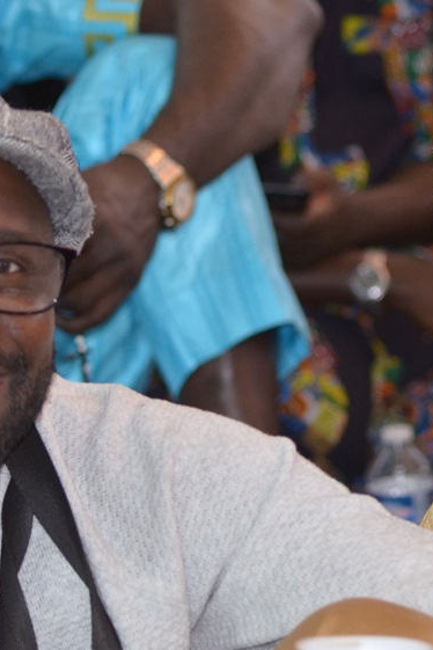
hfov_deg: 6.1
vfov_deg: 9.2
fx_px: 4041
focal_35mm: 224
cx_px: 404
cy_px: 337
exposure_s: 1/60
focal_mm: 82
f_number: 4
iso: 800
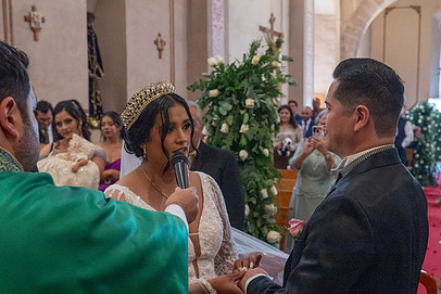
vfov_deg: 26.9
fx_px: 613
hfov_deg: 39.6
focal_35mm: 50
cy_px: 196
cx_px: 228
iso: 2500
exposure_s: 1/100
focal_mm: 35
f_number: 5
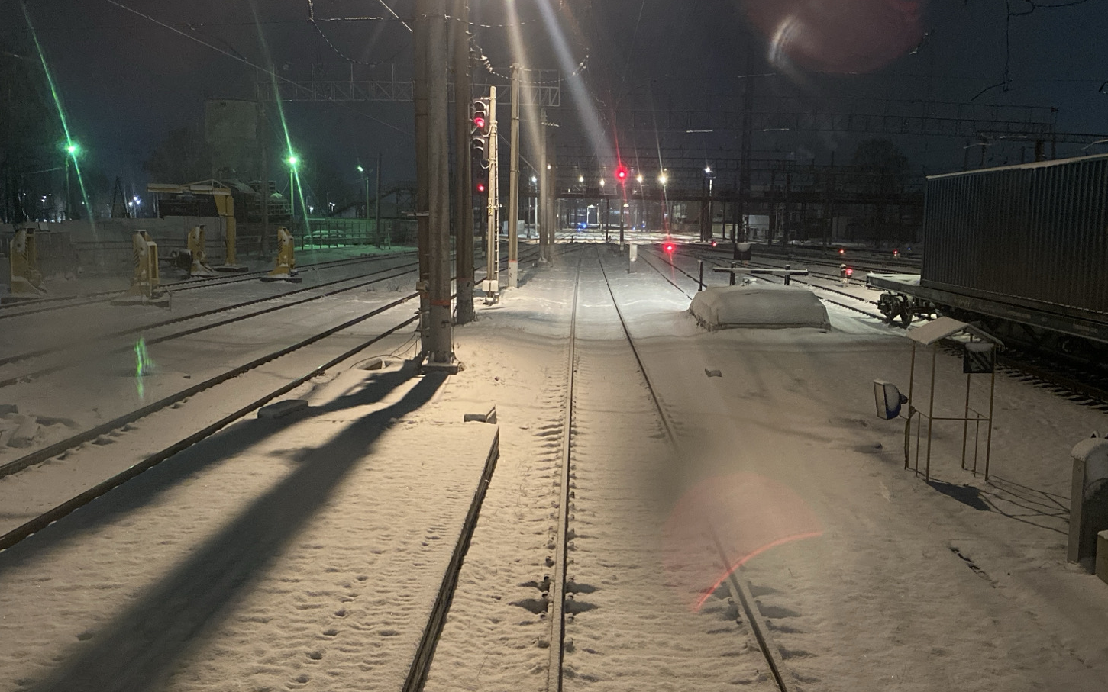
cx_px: 604
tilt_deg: -8.7
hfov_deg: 51.5
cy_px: 392
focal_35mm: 38
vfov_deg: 33.5
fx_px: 1148
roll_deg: -1.4
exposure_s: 1/25
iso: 640
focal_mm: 4.25
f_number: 1.8
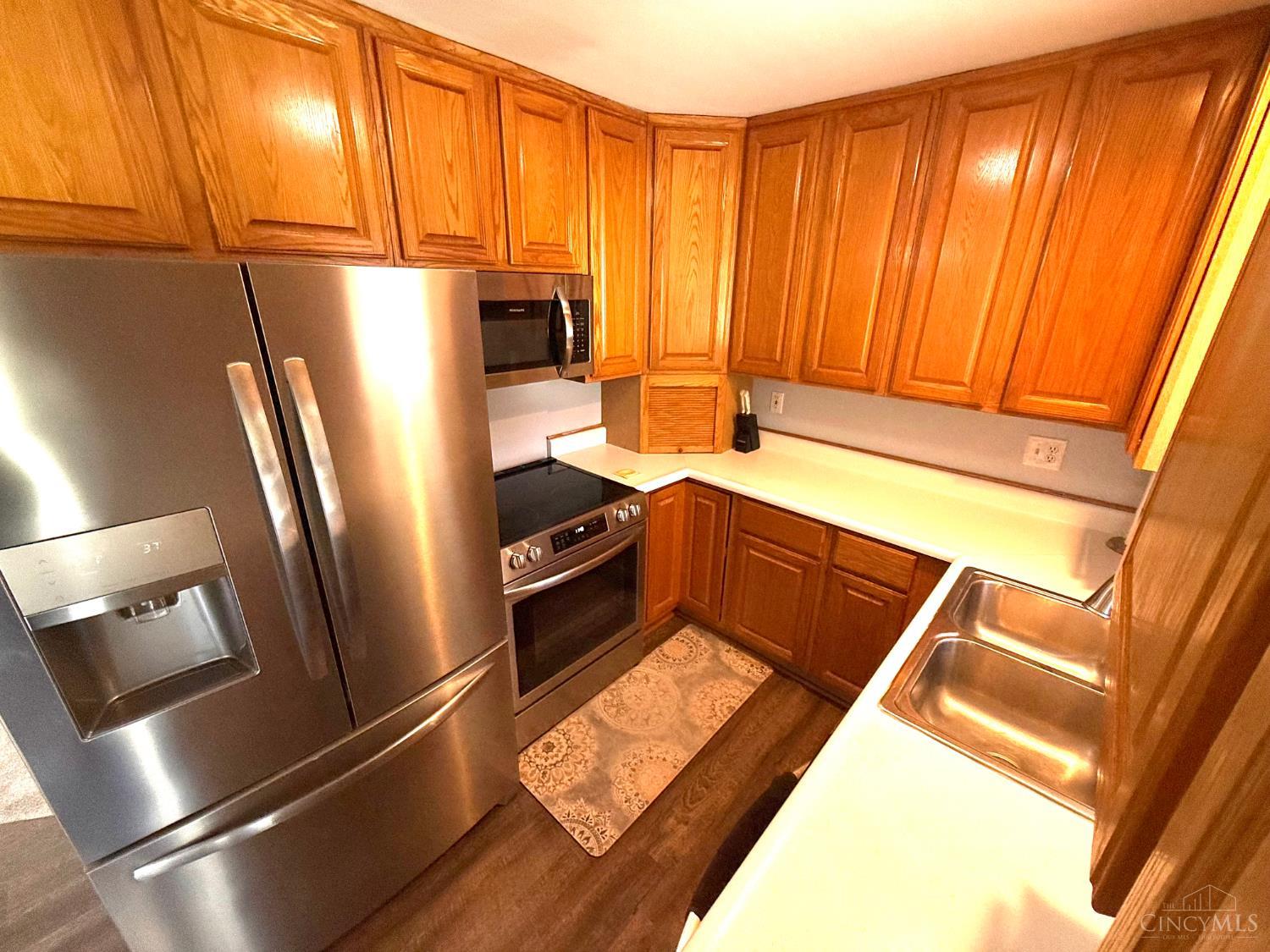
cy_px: 476
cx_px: 635
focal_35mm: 14
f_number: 2.2
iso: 64
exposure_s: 1/131
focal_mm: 2.22
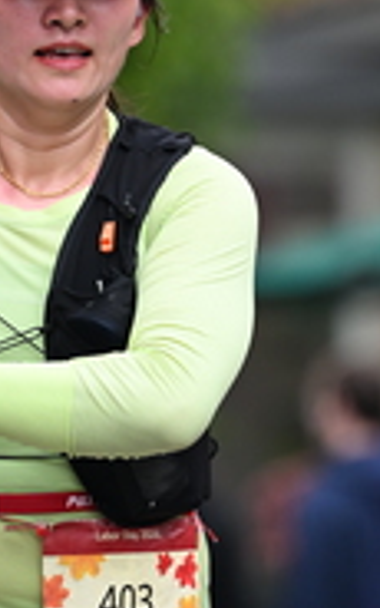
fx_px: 9826
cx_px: 147
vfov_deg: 3.5
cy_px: 218
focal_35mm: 593
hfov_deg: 2.2
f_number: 2.8
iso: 640
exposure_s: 1/2000
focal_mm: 195
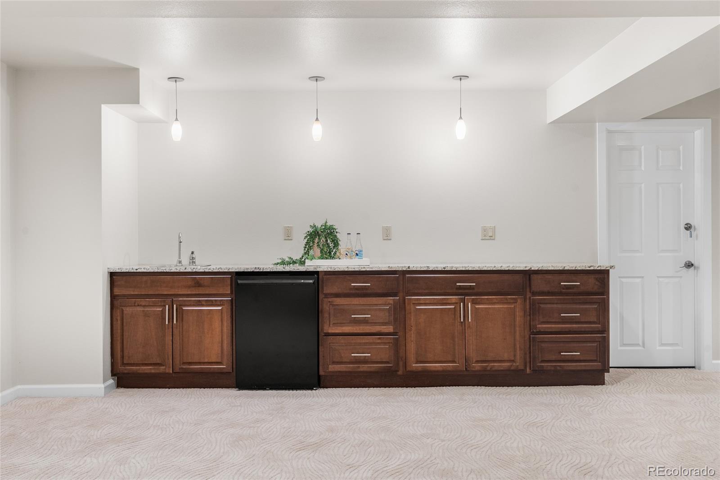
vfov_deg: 41.1
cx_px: 360
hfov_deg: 58.7
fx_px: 640
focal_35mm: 32
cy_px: 240
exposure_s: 1/2.5
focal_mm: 32
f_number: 8
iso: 640
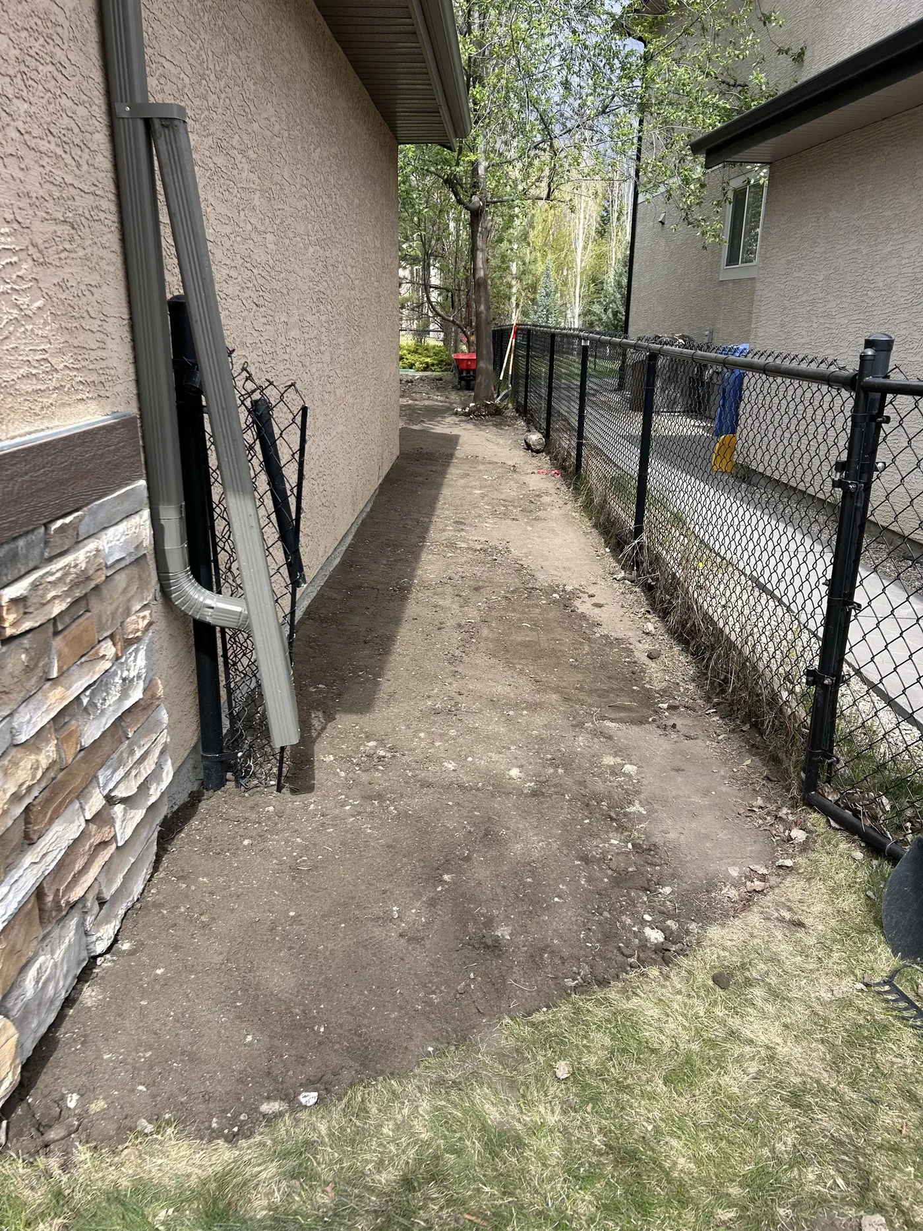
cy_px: 616
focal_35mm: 26
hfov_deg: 53.1
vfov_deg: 67.3
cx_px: 462
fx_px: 924
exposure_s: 1/1295
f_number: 1.5
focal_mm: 5.7
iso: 50
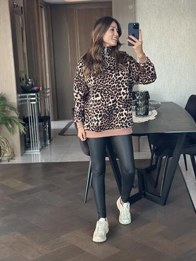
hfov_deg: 26.6
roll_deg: +2.9
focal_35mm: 55
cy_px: 118
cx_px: 110
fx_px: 415
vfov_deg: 34.9
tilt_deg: -15.2
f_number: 1.78
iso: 320
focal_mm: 6.86
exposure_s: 1/60
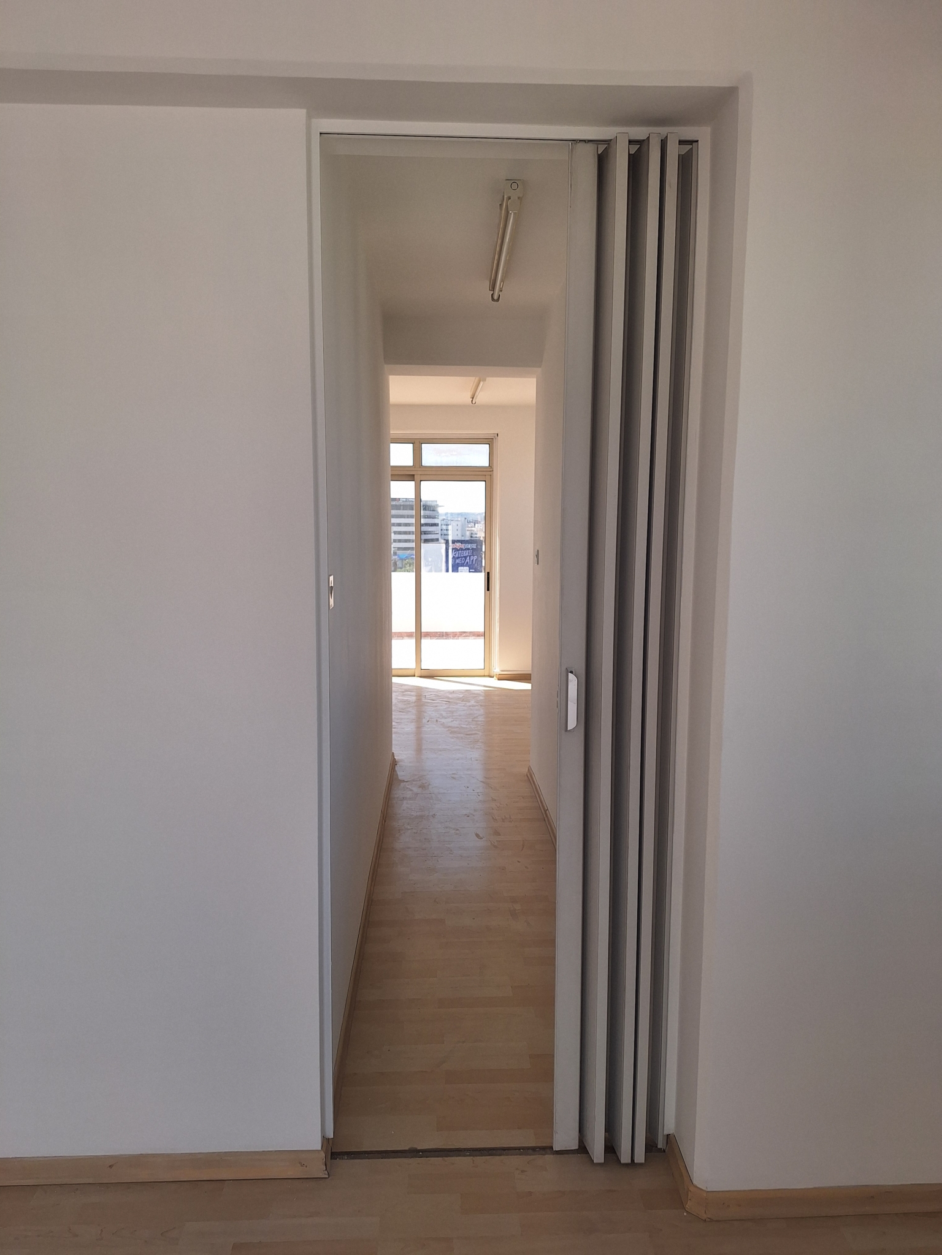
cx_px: 471
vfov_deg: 73.9
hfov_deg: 58.9
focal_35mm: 23
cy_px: 628
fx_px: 835
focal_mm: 5.54
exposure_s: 1/397
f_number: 1.8
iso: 40
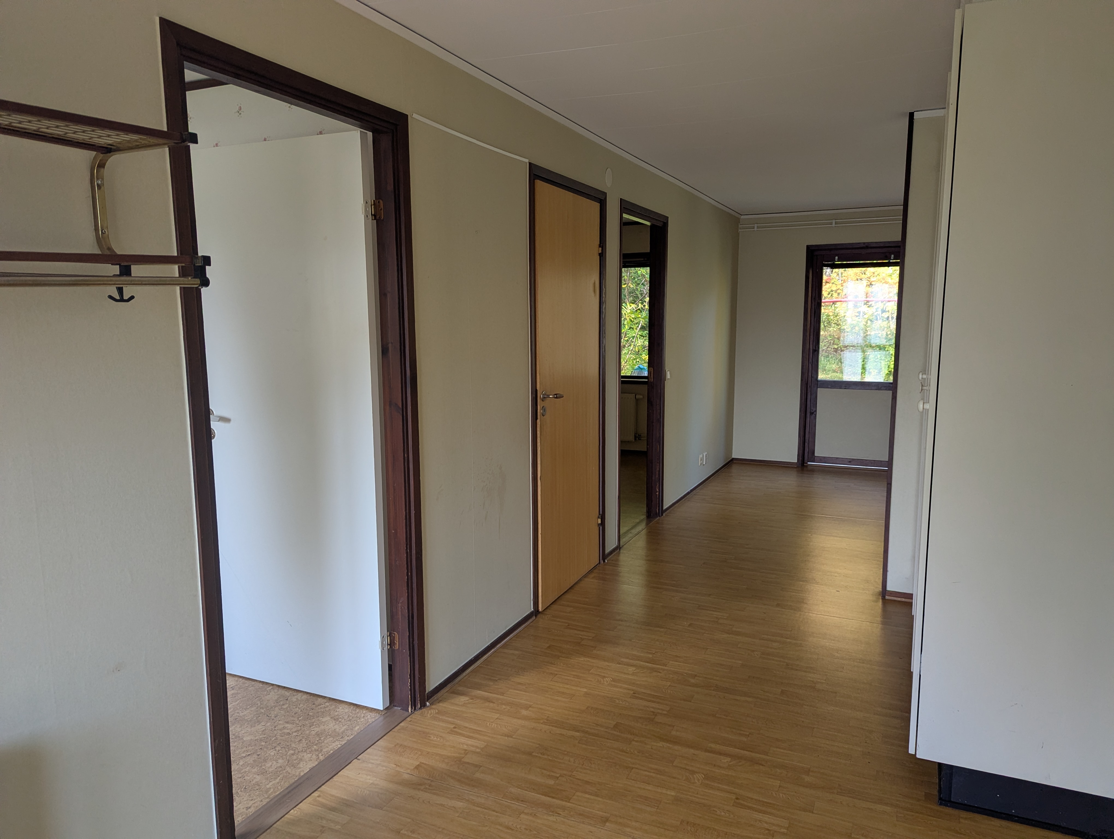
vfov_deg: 56.9
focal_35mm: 24
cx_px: 557
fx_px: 773
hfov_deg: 71.5
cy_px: 420
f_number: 1.85
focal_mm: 6.81
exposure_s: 1/78.5
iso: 123
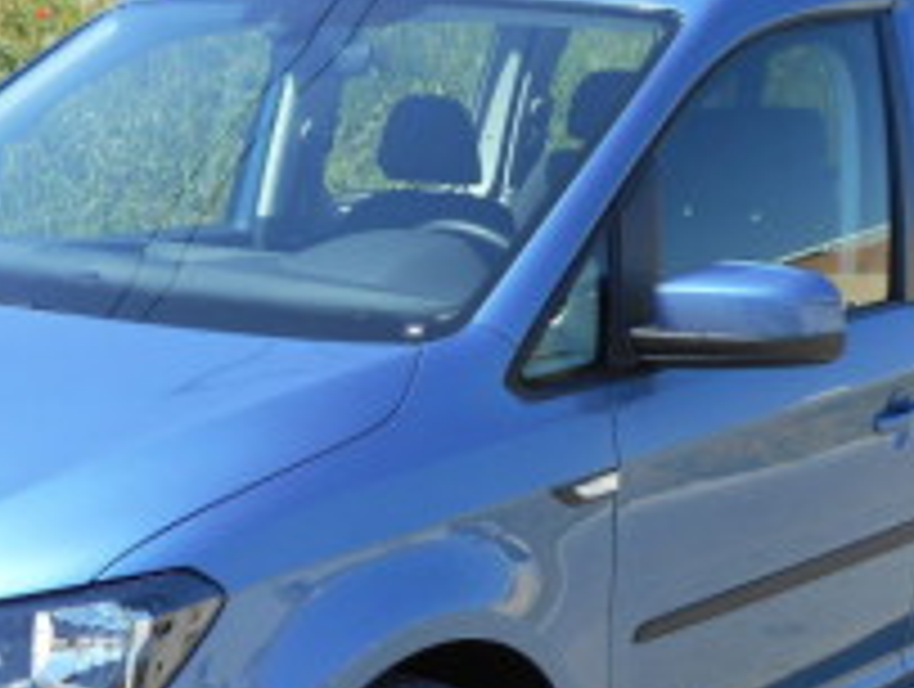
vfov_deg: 19.4
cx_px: 218
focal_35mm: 76
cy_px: 468
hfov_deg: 25.3
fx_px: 2010
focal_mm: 5.2
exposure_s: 1/250
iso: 80
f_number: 4
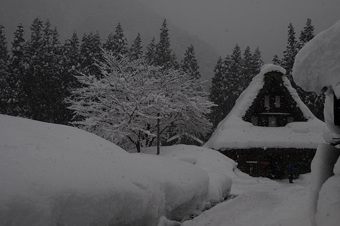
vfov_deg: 32.9
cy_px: 113
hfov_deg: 48.0
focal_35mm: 40
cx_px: 170
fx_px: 382
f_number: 5.6
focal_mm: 27
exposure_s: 1/640
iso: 200
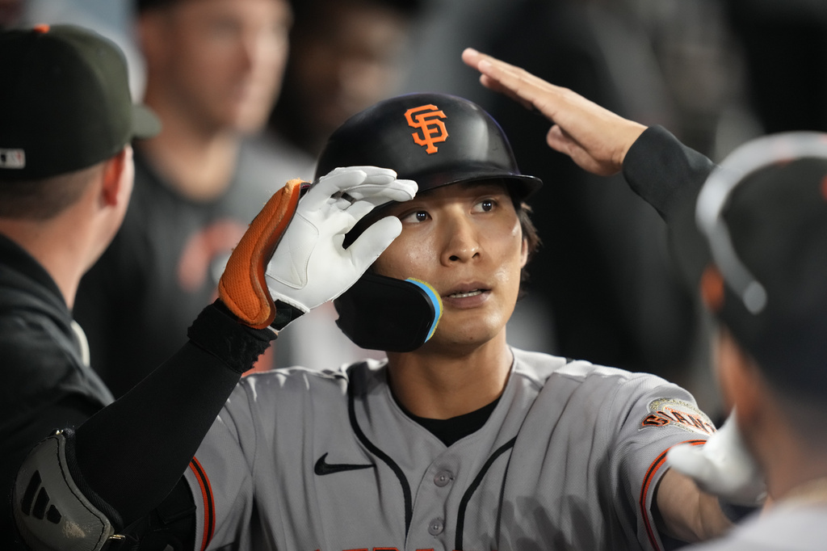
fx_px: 9185
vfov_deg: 3.4
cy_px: 276
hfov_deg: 5.2
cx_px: 414
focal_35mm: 400
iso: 3200
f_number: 2.8
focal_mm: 400
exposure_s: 1/800
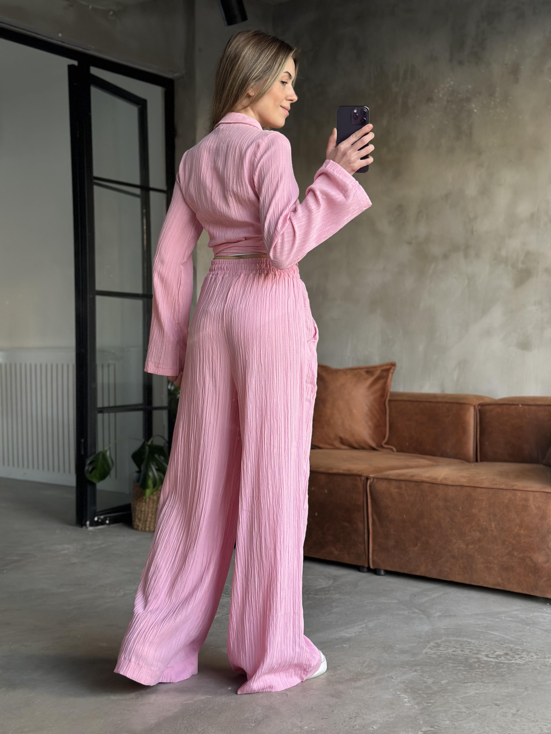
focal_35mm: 48
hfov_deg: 30.3
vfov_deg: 39.7
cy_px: 367
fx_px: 1019
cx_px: 276
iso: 160
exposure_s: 1/60
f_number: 1.78
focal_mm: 6.86
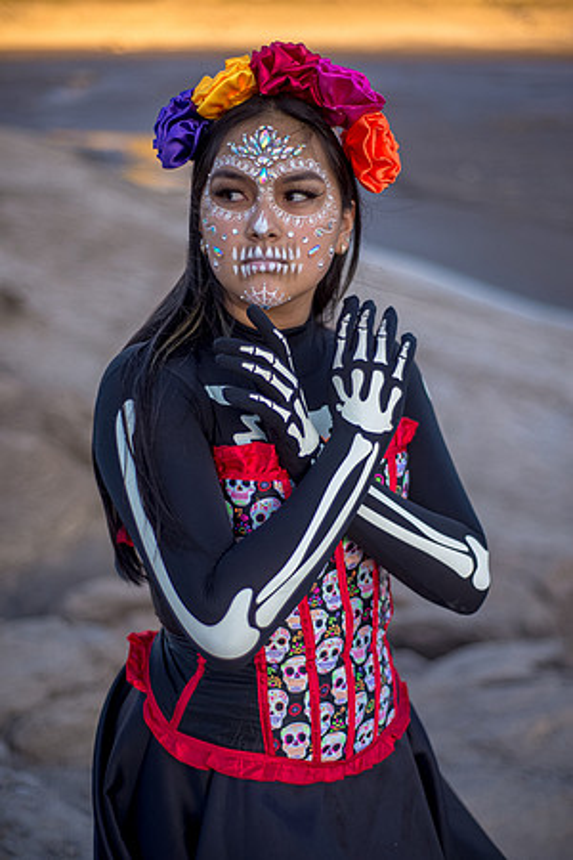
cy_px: 430
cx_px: 286
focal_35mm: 50
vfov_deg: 39.6
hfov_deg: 27.0
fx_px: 1194
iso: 100
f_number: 1.8
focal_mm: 50
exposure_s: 1/1600
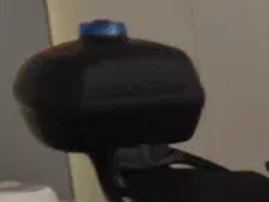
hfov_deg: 7.1
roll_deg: +1.4
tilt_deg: -17.6
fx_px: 1887
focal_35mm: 243
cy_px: 475
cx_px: 847
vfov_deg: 5.9
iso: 50
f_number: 2.4
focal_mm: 4.12
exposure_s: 1/30
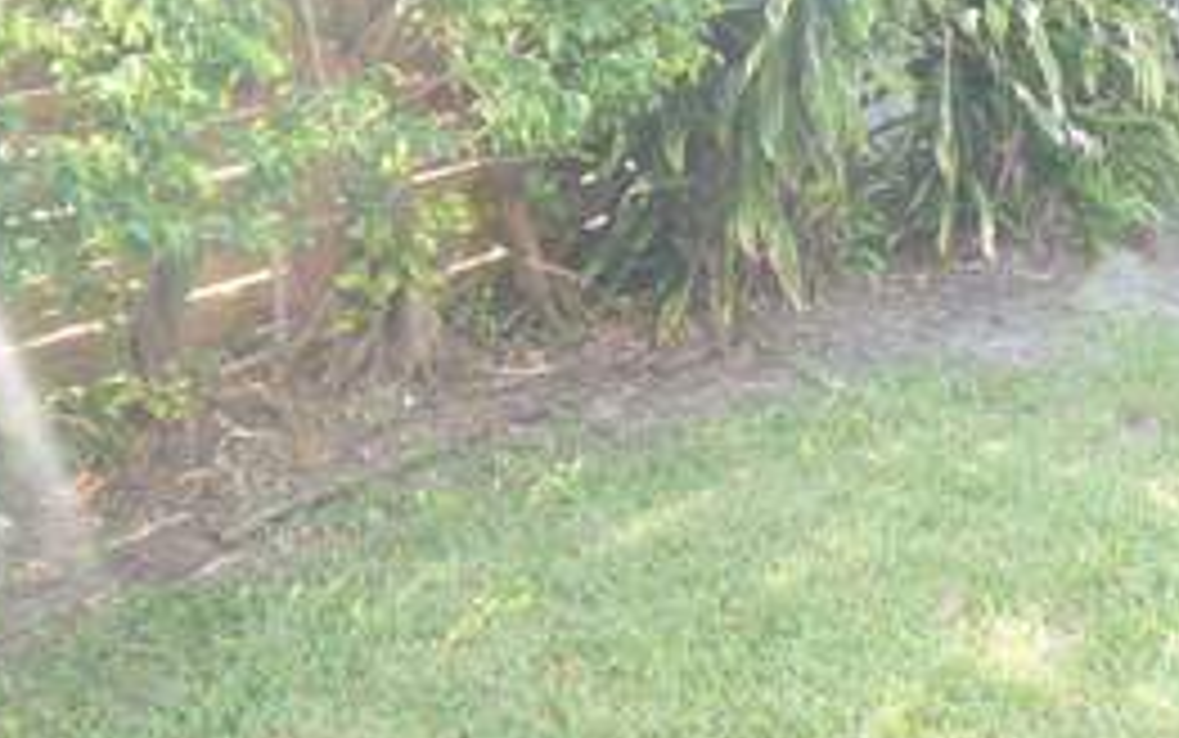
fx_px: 1800
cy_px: 108
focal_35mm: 56
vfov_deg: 22.7
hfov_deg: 35.5
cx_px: 868
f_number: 5
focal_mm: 12
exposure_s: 1/125
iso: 400
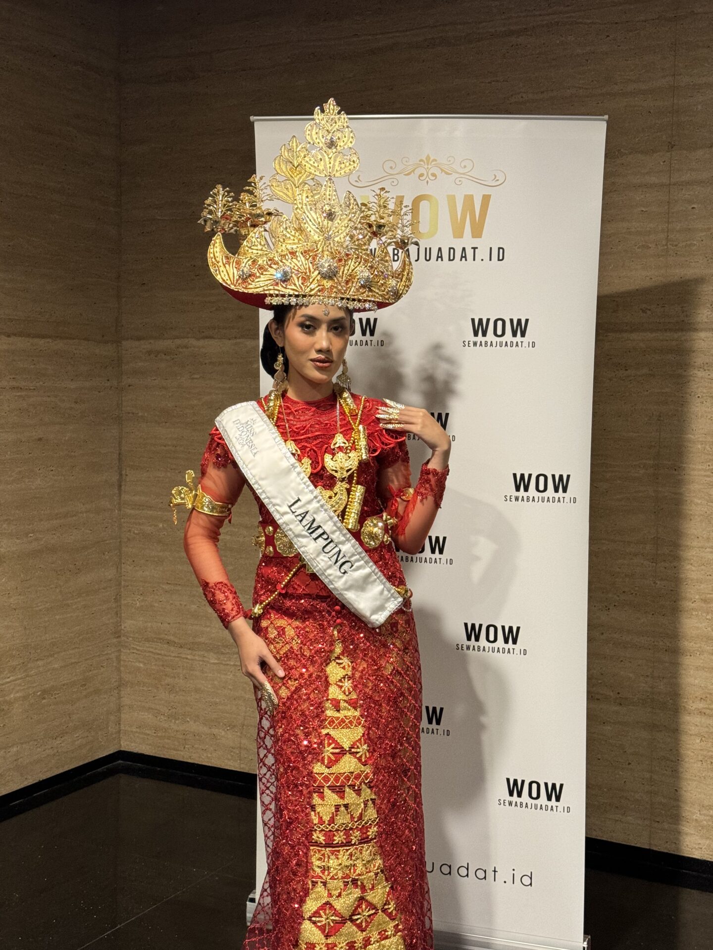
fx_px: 1318
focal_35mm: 48
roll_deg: -0.3
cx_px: 356
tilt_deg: -2.9
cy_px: 475
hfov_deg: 30.3
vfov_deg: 39.7
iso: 320
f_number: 1.78
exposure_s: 1/33
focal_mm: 6.76
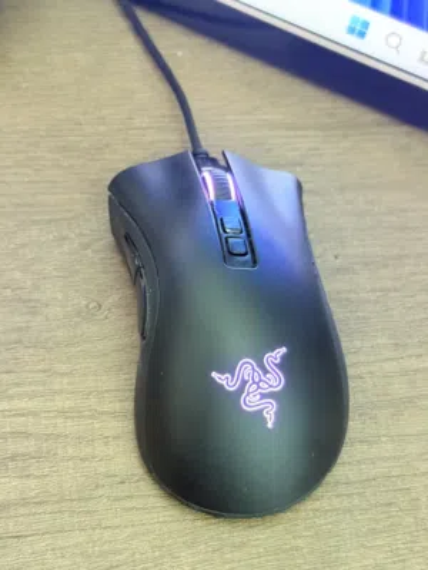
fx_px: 791
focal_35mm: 48
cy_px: 285
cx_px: 214
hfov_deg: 30.3
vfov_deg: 39.7
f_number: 1.78
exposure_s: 1/22
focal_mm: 6.76
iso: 640
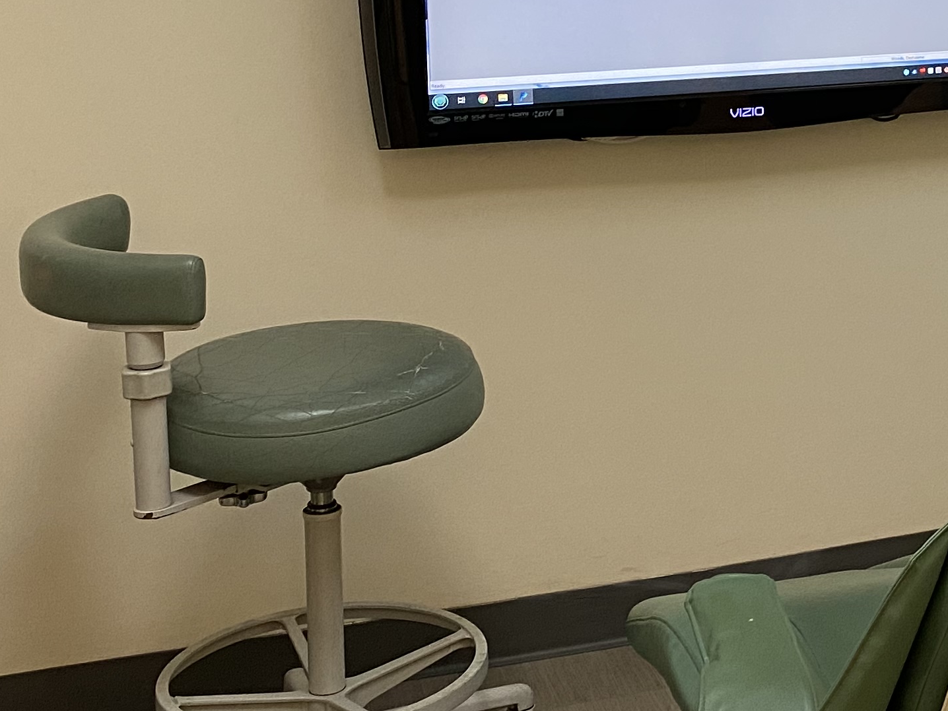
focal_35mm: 73
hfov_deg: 24.5
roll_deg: -1.0
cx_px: 1101
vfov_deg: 19.7
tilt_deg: -7.0
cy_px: 52
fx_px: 1999
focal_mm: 4.25
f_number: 1.8
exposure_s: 1/60
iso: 200
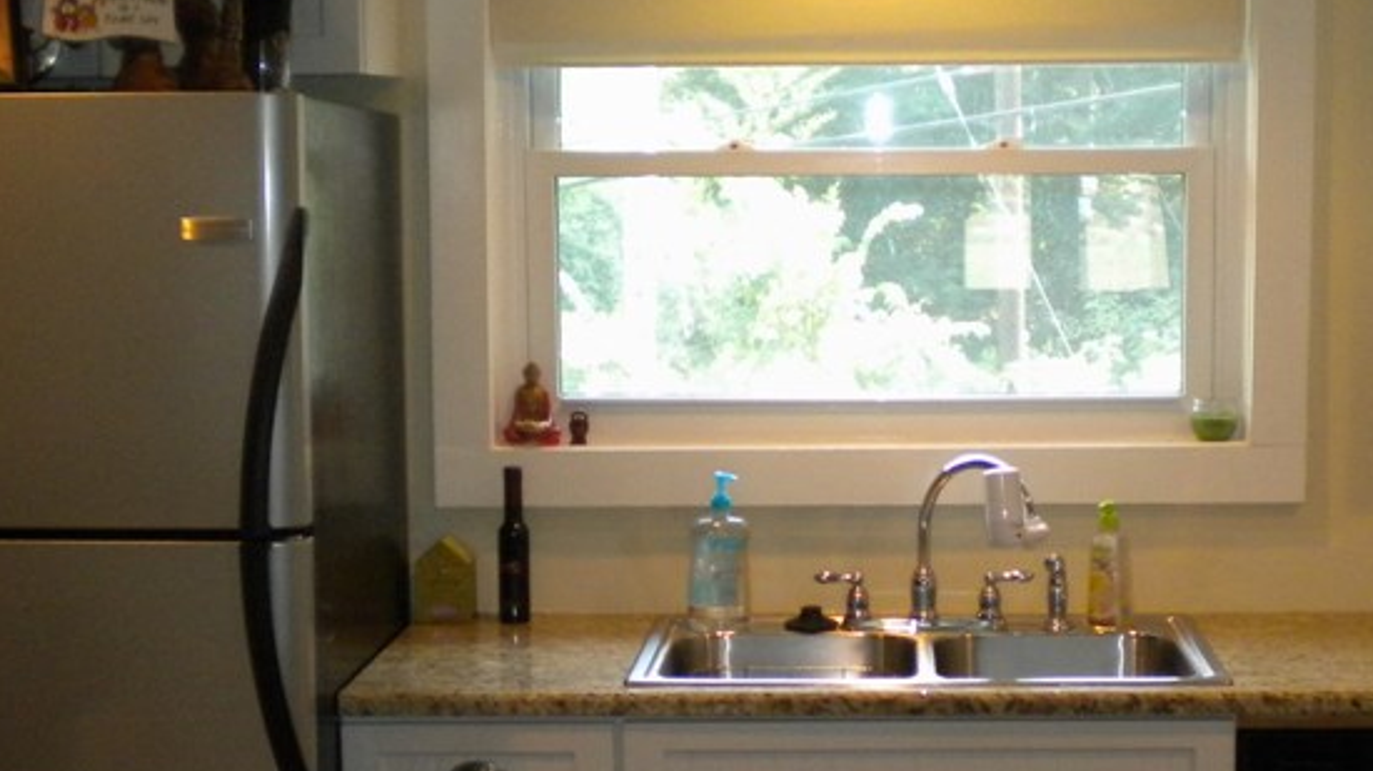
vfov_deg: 17.0
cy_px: 479
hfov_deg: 29.6
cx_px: 854
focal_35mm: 71
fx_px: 2584
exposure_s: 1/54
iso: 296
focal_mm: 6.3
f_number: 3.1
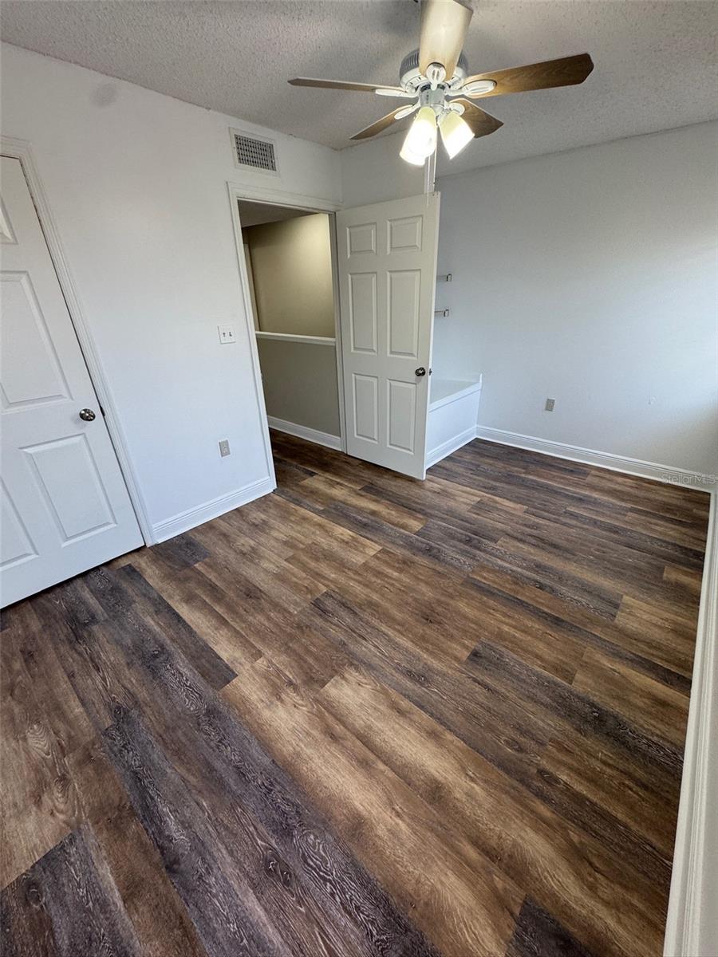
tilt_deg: -27.5
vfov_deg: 102.1
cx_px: 359
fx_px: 387
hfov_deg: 85.7
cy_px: 478
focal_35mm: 14
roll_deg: +3.2
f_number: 2.2
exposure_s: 1/120
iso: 160
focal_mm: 2.22
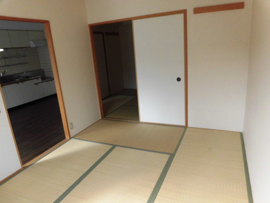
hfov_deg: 71.6
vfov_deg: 56.8
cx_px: 135
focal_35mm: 24
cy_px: 102
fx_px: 187
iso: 125
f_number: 3.1
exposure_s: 1/80
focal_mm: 4.3
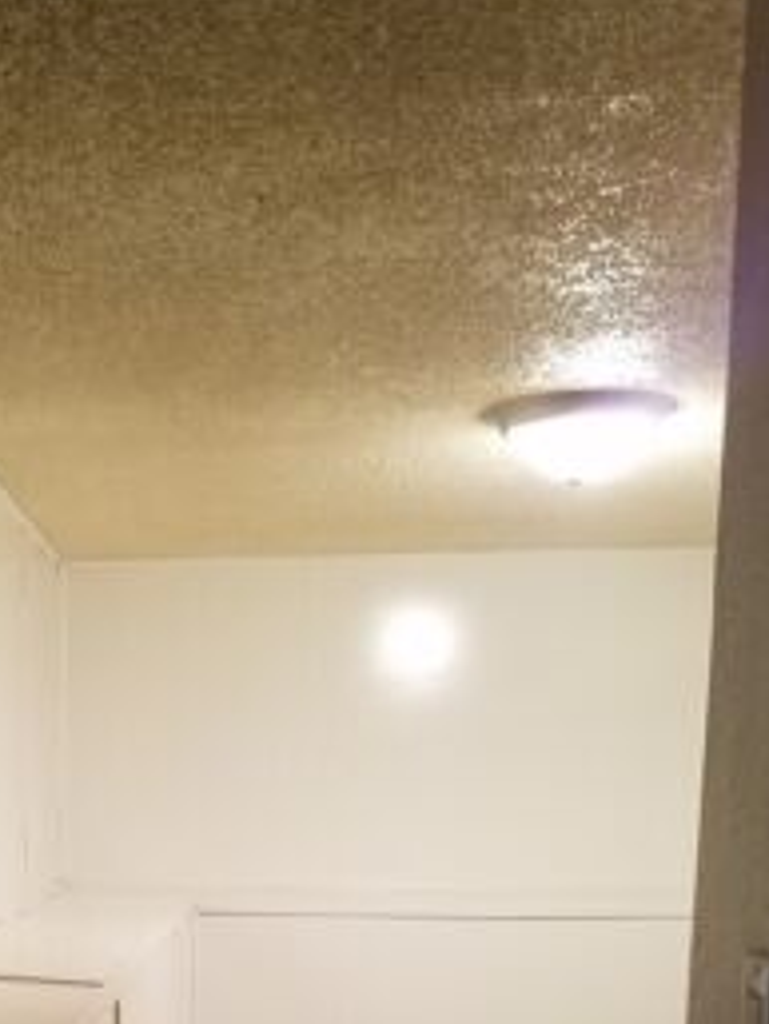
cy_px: 1010
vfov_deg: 32.8
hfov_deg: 26.5
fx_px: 1598
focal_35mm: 54
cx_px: 135
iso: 200
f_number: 1.7
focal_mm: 4.2
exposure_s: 1/24
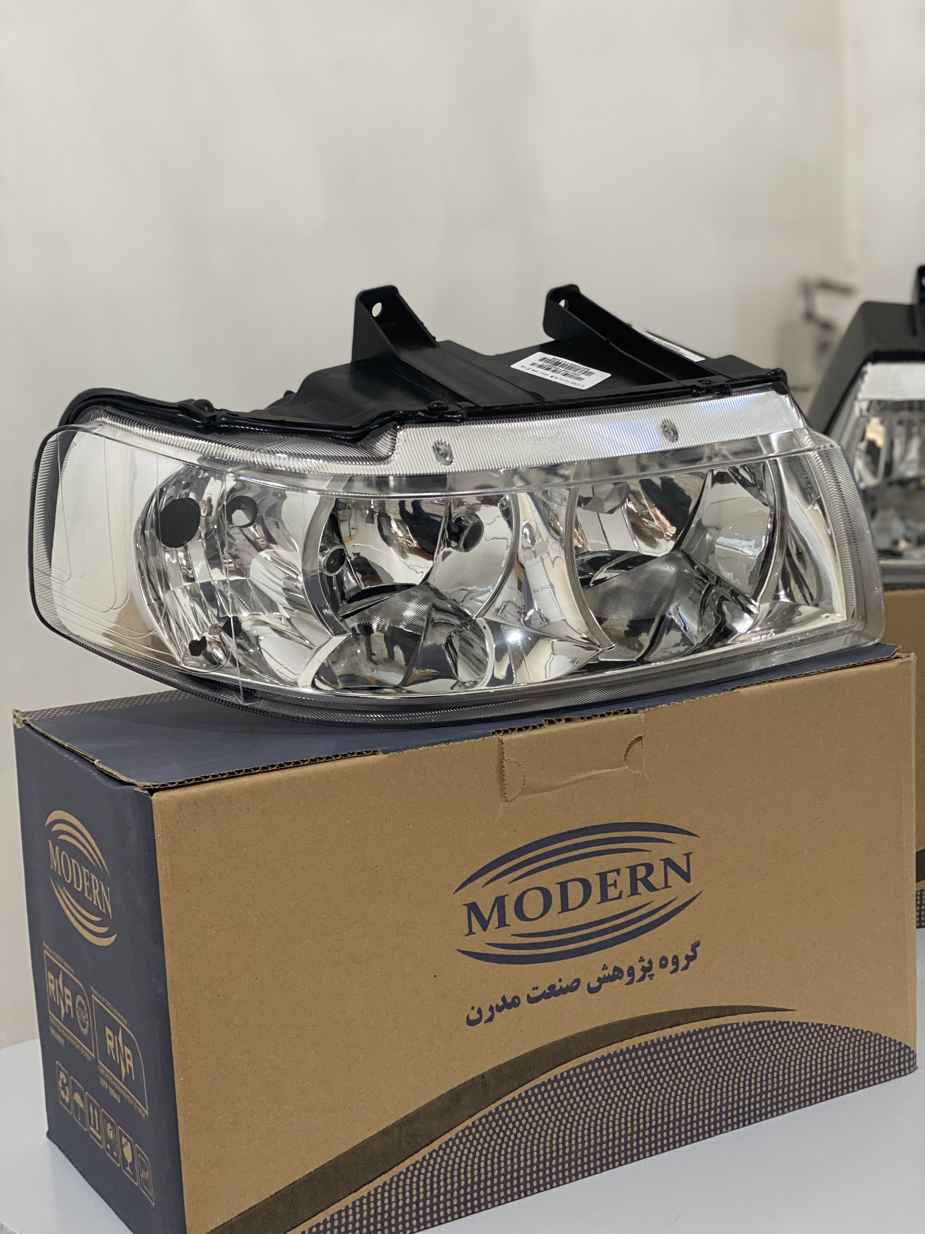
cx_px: 462
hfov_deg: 28.0
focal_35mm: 52
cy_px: 617
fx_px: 1853
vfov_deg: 36.8
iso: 160
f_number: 2
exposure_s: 1/33
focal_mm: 6
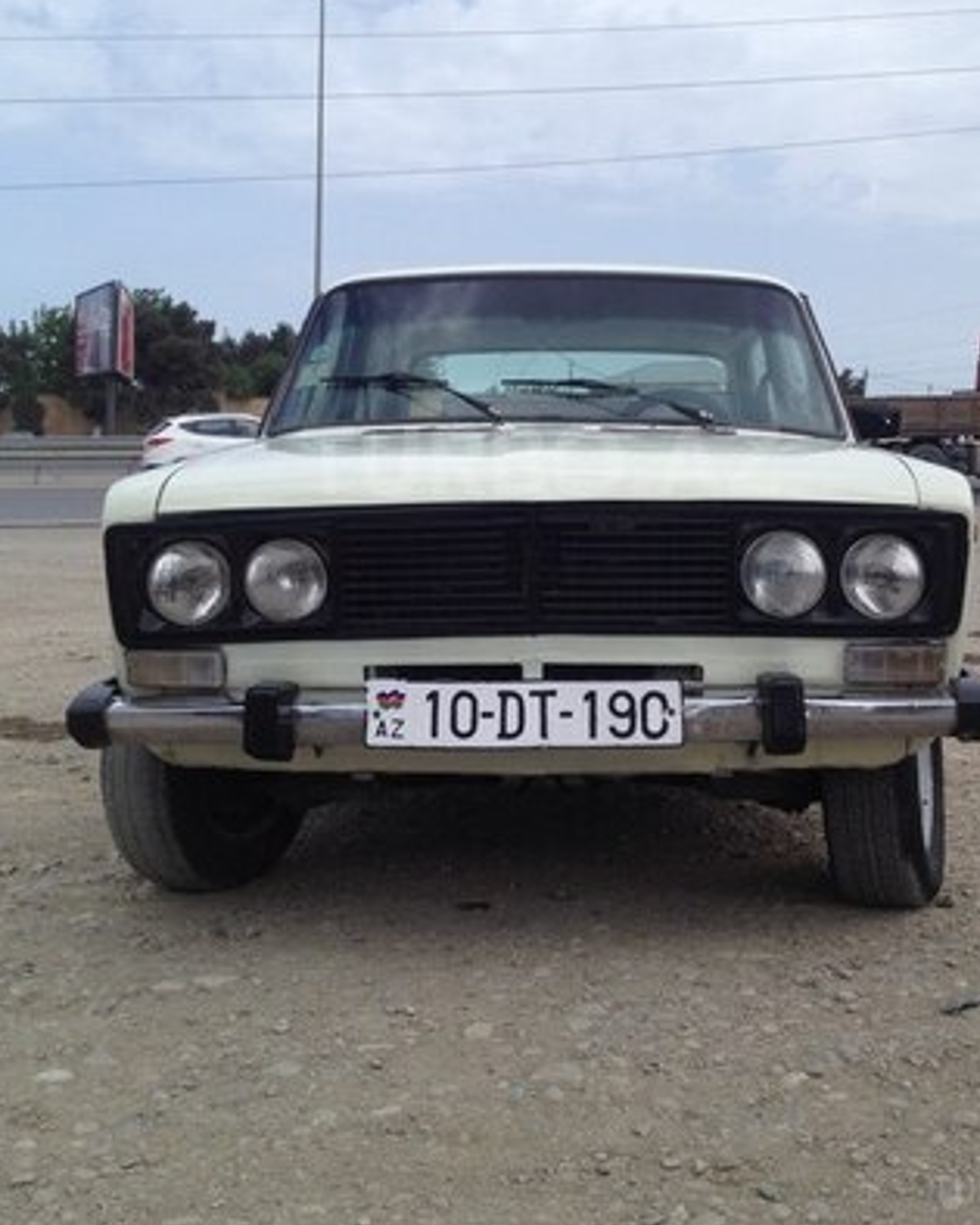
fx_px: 1560
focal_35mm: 43
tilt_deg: +1.8
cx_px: 541
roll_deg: -1.8
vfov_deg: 42.6
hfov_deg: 34.9
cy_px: 460
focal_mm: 4.28
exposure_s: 1/1972
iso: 50
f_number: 2.4
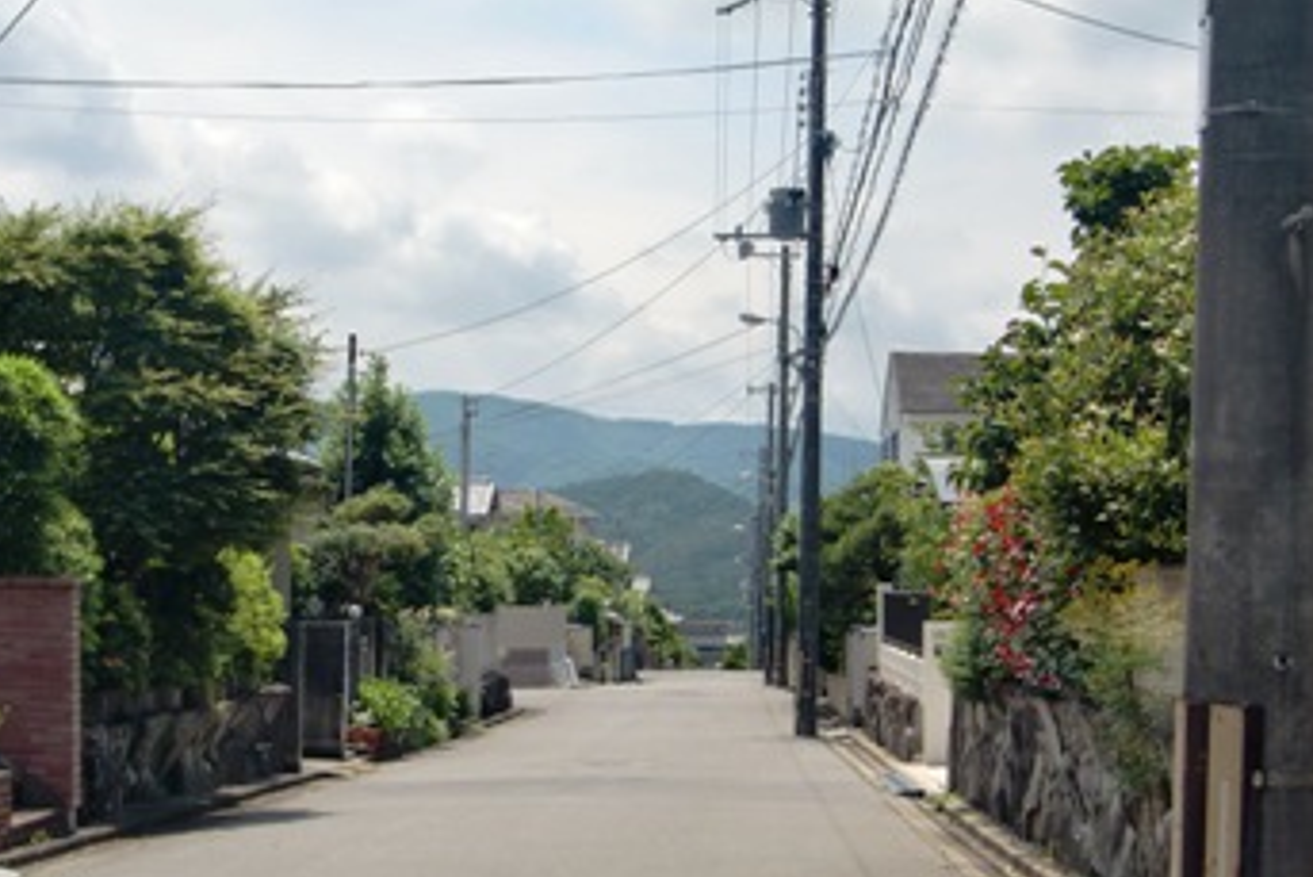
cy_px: 416
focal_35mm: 76
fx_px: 2773
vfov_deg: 18.0
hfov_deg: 26.6
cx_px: 605
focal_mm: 11.7
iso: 64
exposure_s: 1/160
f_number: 10.9
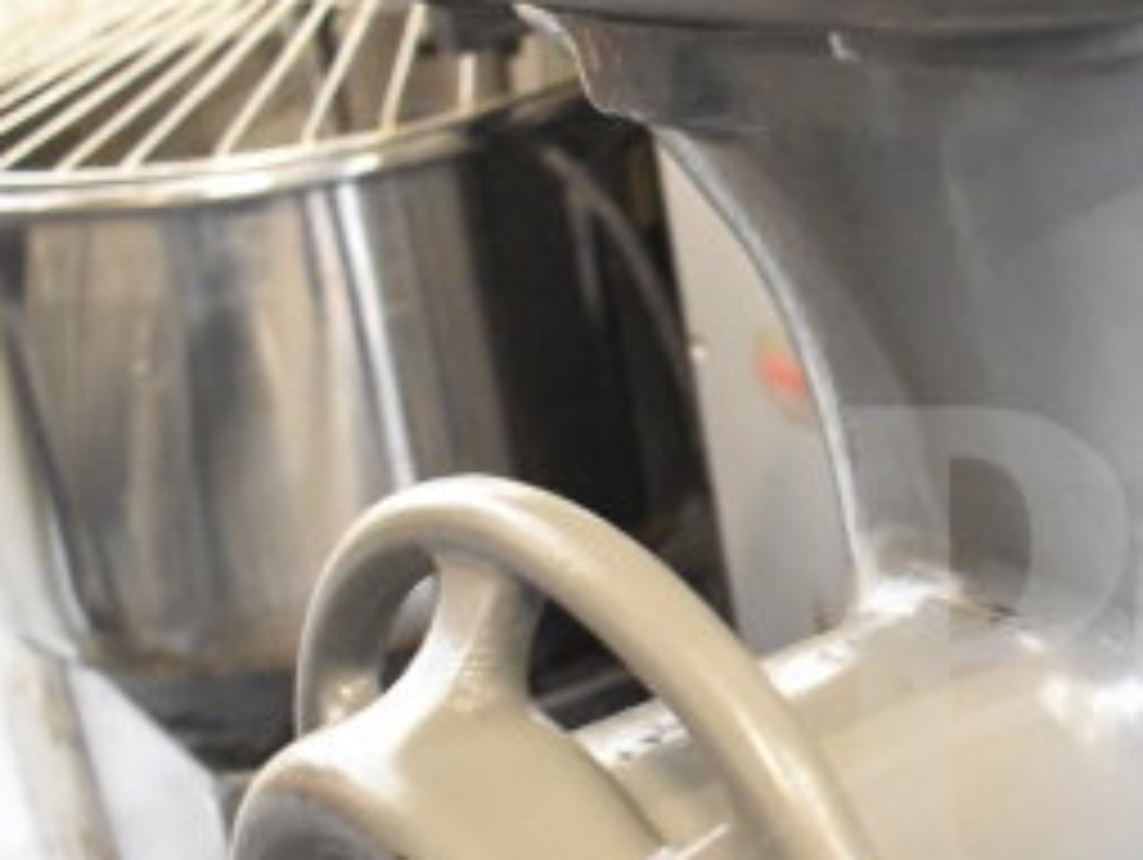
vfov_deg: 16.2
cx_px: 1242
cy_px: 763
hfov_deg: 20.8
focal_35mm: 90
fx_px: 2975
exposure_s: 1/40
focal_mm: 26
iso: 8000
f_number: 4
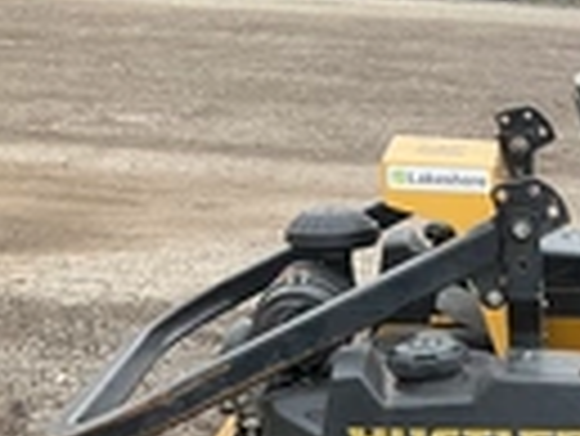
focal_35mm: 90
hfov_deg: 18.9
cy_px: 571
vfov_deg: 15.6
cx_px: 890
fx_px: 1509
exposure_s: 1/568
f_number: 1.8
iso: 25
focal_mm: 3
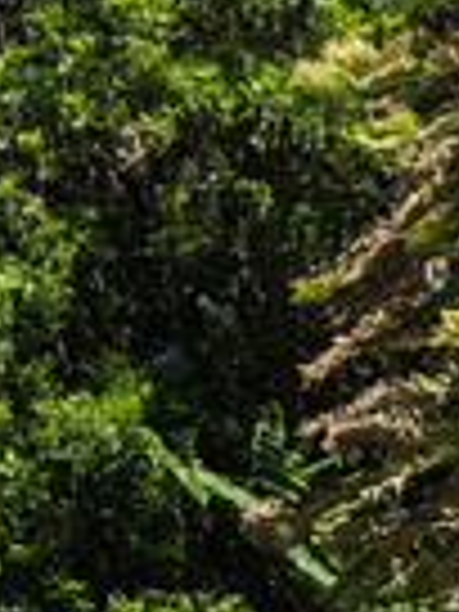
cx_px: 688
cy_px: 904
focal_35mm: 159
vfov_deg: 11.9
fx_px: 2811
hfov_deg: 9.1
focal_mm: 4.38
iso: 53
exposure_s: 1/2128
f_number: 1.73
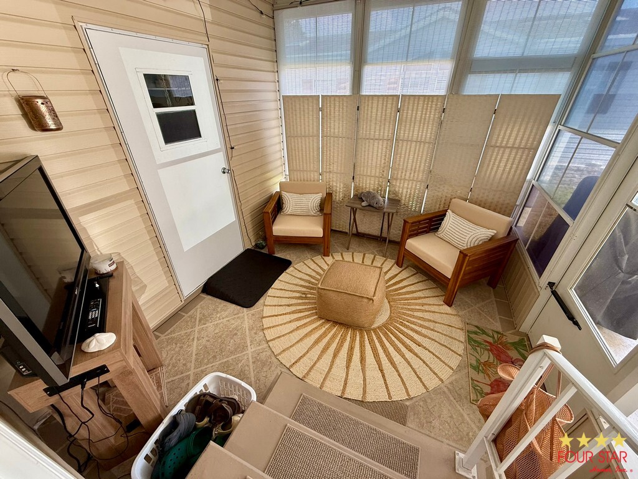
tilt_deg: -30.0
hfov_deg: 102.1
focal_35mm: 14
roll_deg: +0.9
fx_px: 258
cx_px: 319
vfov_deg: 85.7
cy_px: 240
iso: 160
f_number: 2.2
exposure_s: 1/99
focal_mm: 2.22
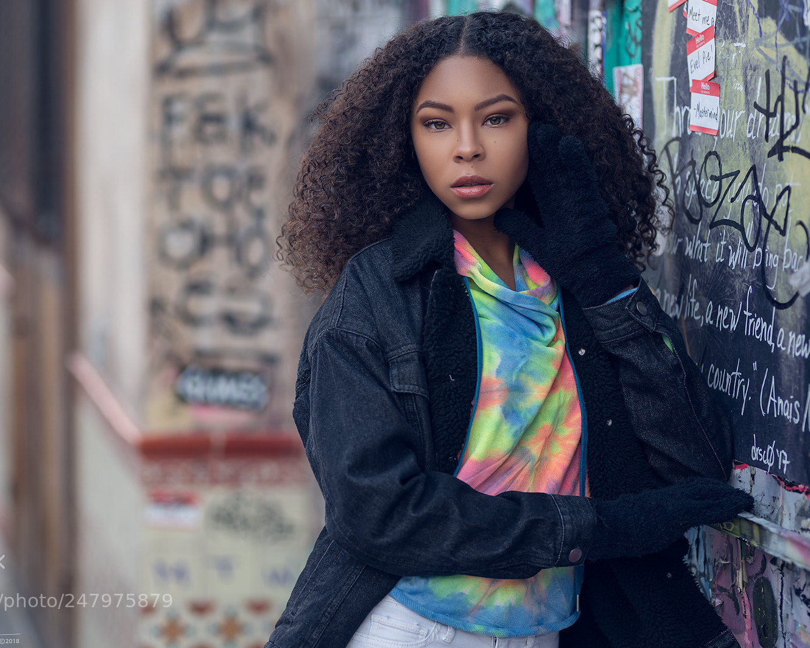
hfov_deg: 19.9
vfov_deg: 16.0
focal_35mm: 96
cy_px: 324
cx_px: 341
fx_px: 2301
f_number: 1.7
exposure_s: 1/200
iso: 100
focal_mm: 85
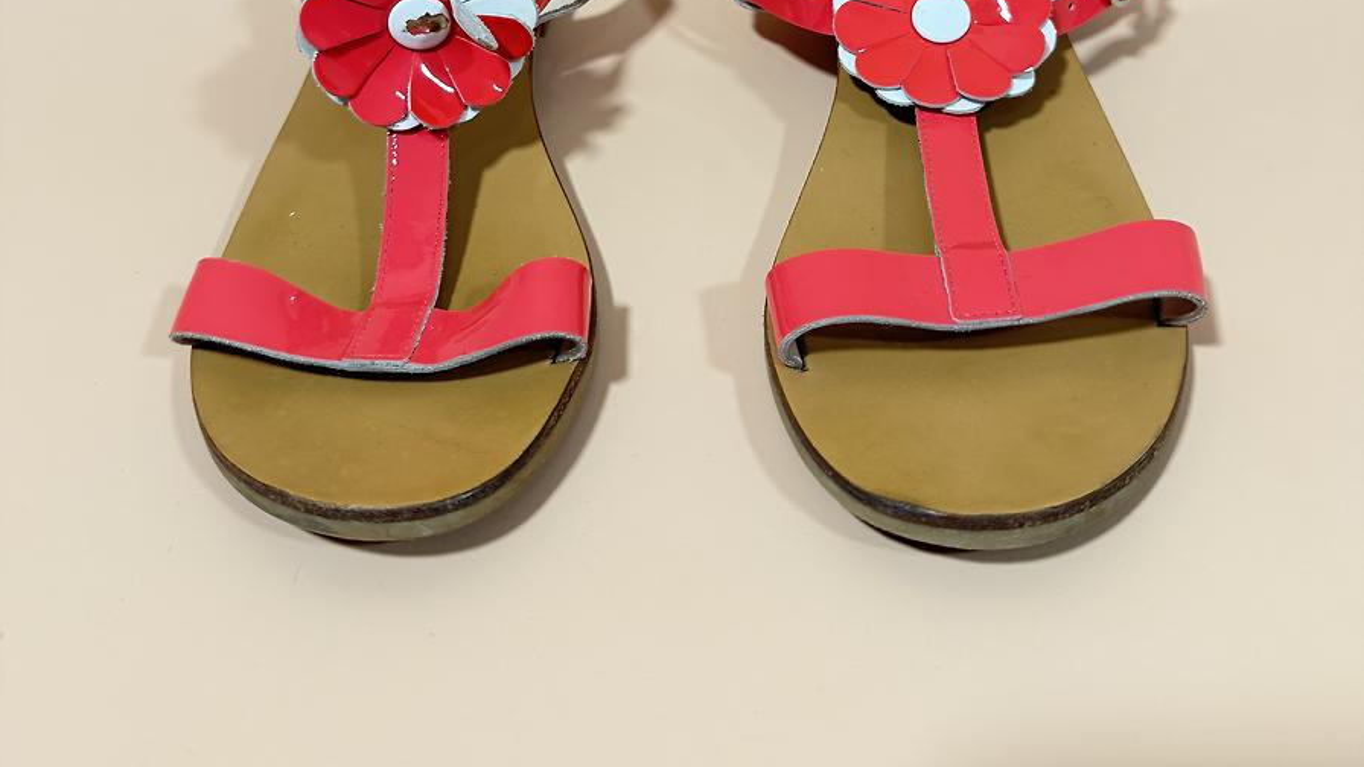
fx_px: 1266
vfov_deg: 30.6
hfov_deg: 56.6
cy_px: -47
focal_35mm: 35
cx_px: 682
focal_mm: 6.76
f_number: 1.78
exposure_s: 1/68
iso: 200
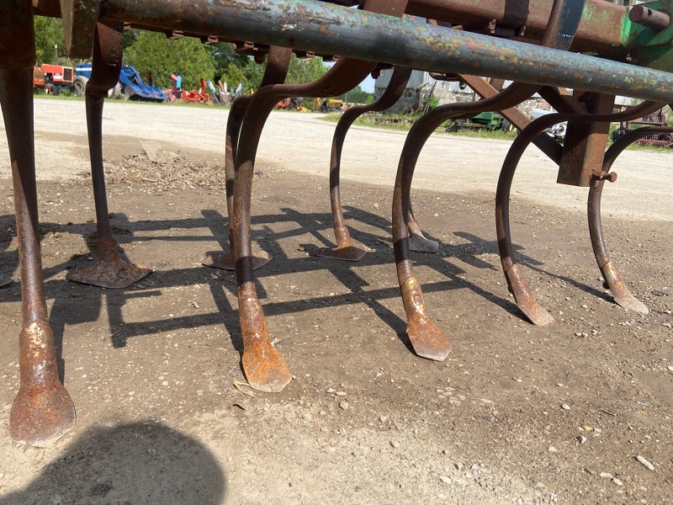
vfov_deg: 53.1
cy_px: 252
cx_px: 336
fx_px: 505
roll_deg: -7.1
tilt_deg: -17.1
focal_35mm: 26
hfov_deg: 67.3
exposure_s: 1/2315
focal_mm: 4.25
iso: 32
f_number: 1.8
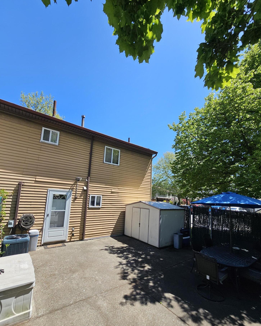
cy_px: 179
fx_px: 135
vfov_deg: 100.4
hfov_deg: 88.0
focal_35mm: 14
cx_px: 132
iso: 50
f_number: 2.2
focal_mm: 2.2
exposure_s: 1/1311
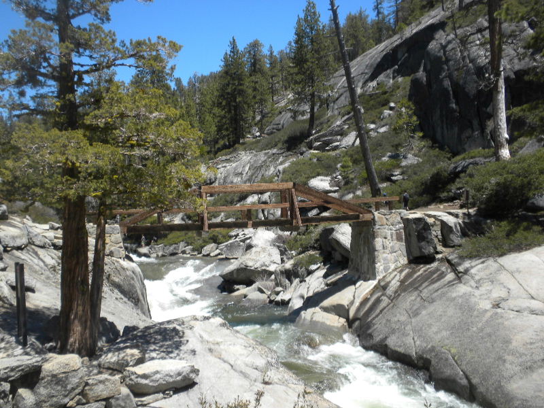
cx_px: 272
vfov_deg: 38.7
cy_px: 204
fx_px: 581
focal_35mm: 37
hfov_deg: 50.1
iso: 90
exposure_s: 1/107
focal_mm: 6.6
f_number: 10
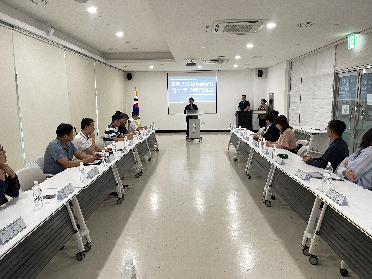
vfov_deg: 54.9
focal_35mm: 25
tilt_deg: -9.0
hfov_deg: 69.4
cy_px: 140
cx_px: 186
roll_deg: +0.8
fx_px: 269
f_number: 1.6
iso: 100
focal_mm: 5.1
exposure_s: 1/60
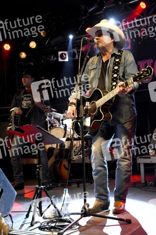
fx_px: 313
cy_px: 118
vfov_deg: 41.1
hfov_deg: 28.0
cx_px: 78
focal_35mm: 48
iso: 2500
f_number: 4.5
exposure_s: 1/160
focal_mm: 32
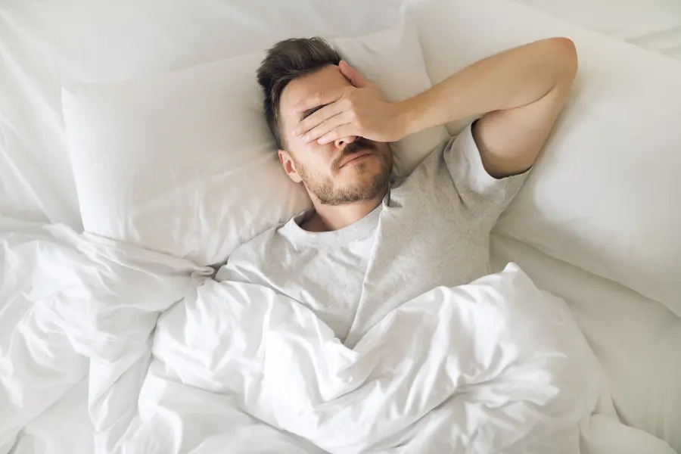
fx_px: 662
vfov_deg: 37.9
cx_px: 340
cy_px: 227
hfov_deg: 54.4
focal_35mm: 35
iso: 1250
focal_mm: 35
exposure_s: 1/250
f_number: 2.8
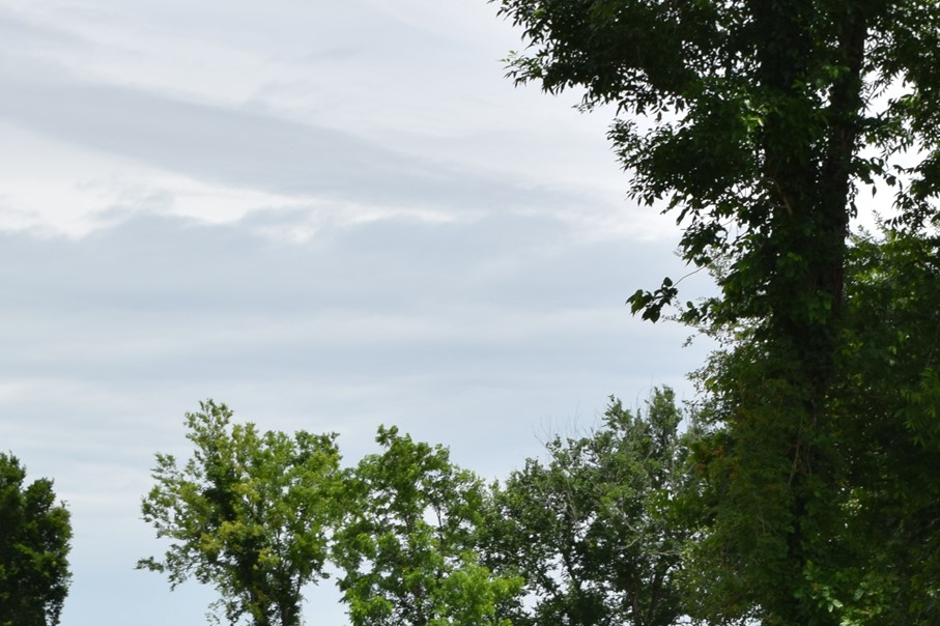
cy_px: 651
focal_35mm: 115
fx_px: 3002
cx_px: 752
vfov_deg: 11.8
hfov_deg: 17.6
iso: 100
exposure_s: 1/200
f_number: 13
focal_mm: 32
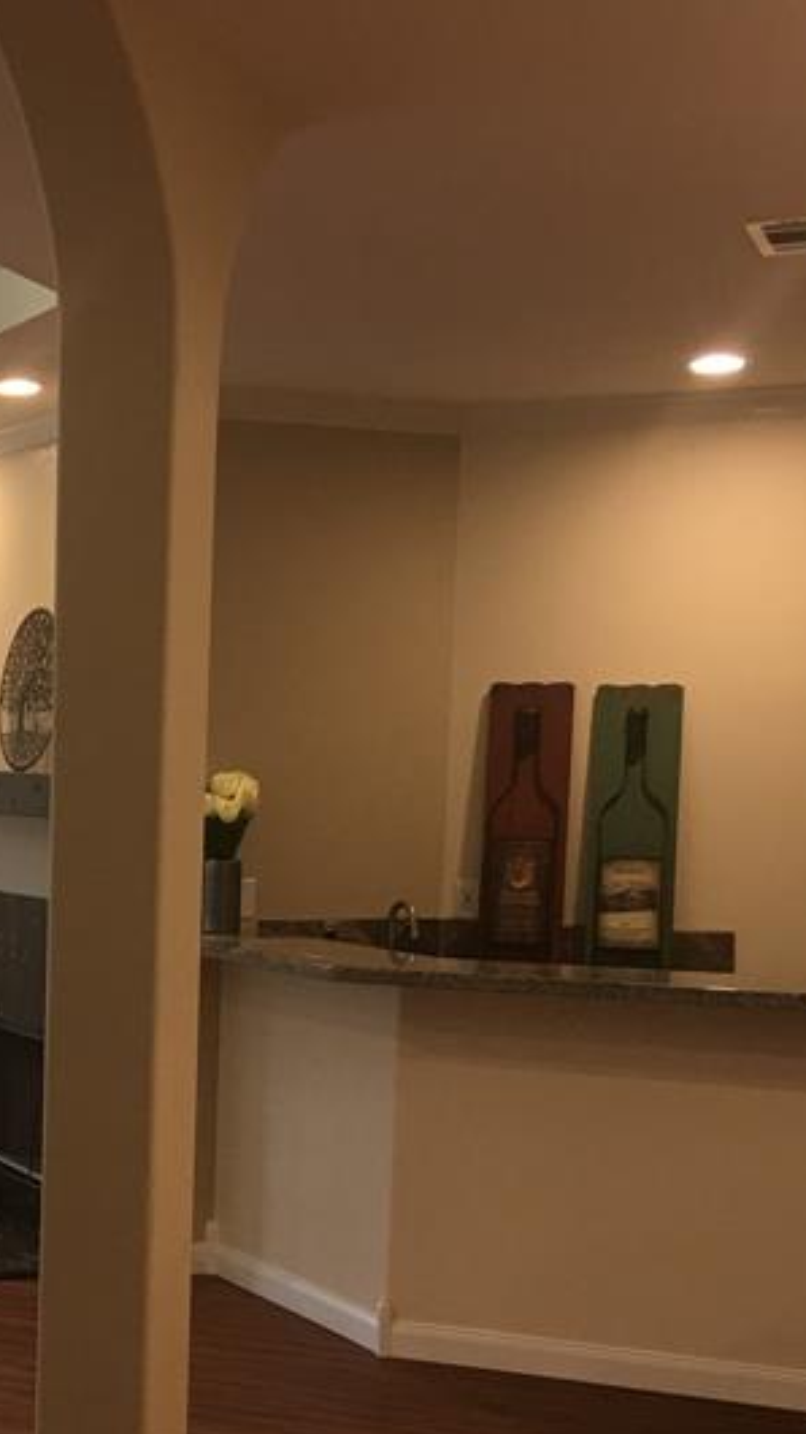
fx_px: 2318
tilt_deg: -6.4
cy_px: 1015
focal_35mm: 61
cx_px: -105
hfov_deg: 18.9
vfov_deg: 33.9
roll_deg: -1.1
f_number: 2.2
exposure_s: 1/15
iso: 25
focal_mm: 4.15
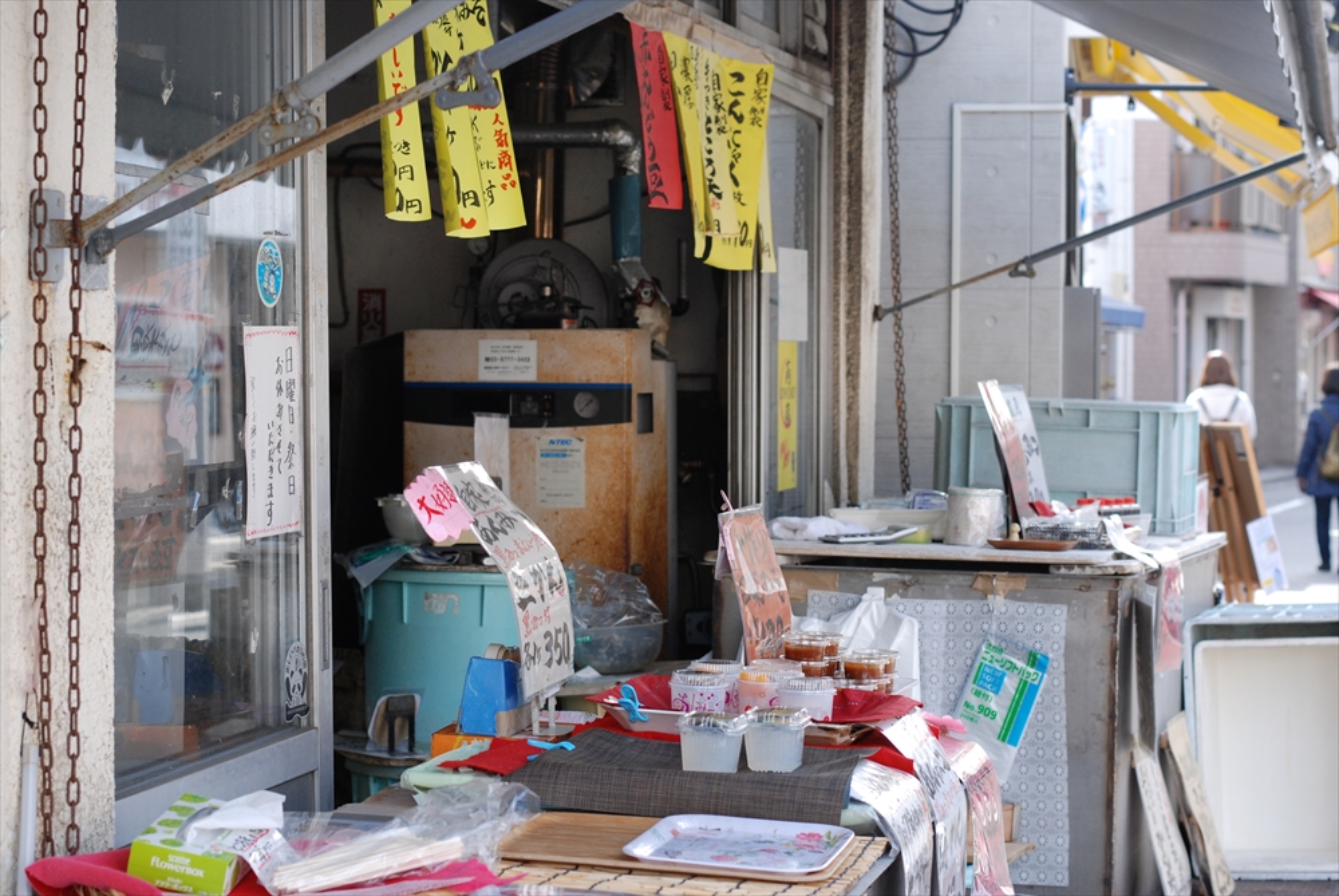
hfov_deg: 27.0
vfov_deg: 18.2
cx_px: 670
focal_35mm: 75
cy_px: 448
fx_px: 2792
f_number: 5.6
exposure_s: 1/320
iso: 400
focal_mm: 50
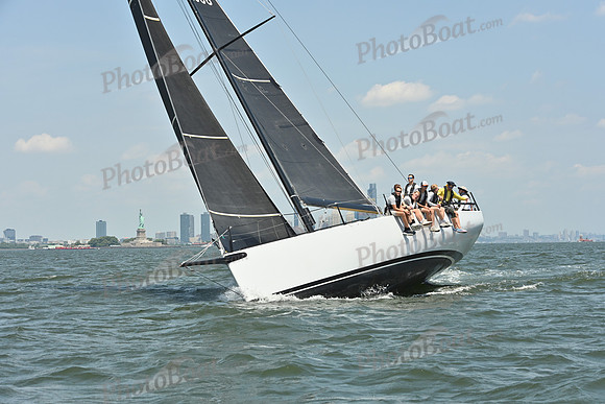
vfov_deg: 16.7
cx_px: 302
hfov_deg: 24.8
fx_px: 1378
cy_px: 202
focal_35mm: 82
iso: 320
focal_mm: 82
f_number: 8
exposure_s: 1/1250
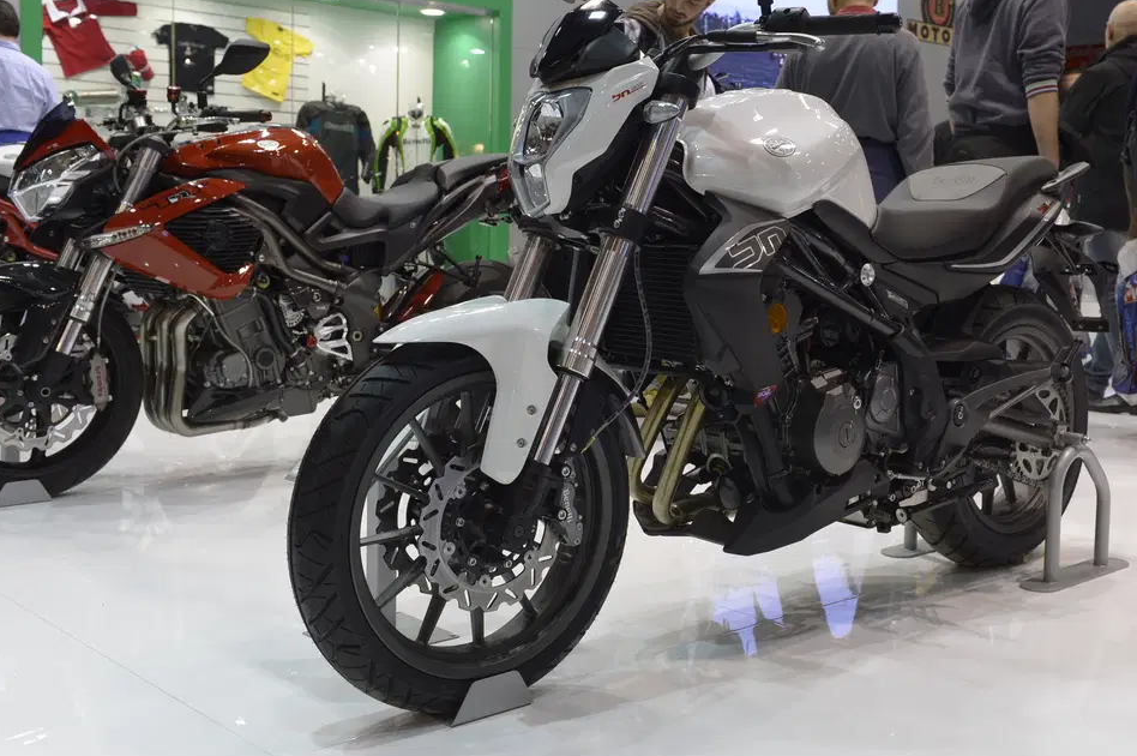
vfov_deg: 31.0
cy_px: 302
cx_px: 676
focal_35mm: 43
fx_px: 1357
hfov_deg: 45.3
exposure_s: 1/200
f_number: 6.3
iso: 1000
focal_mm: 34
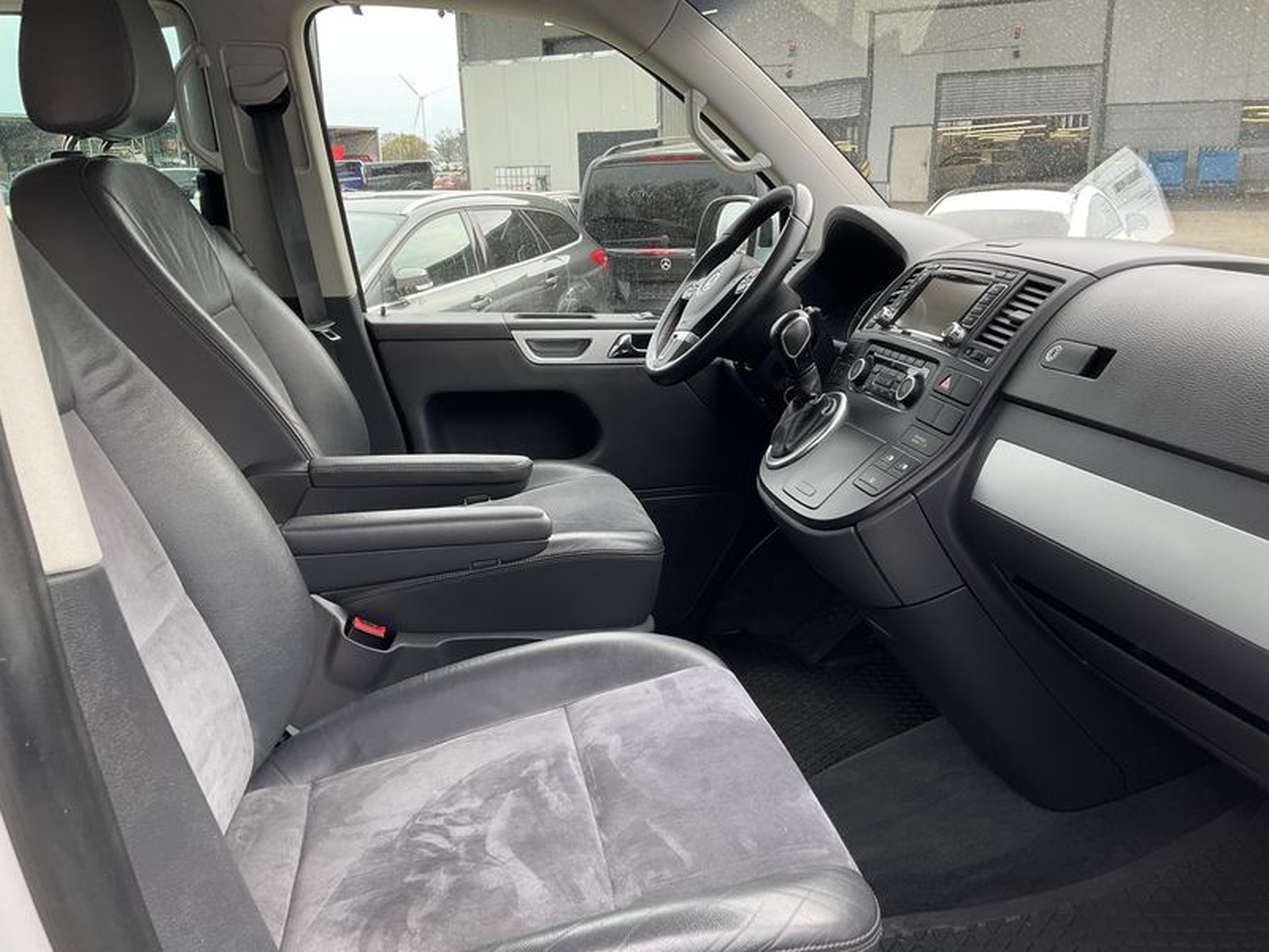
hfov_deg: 61.7
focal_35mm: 29
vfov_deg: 48.2
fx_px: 1063
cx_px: 634
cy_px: 476
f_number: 1.8
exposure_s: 1/122
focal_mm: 3
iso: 20
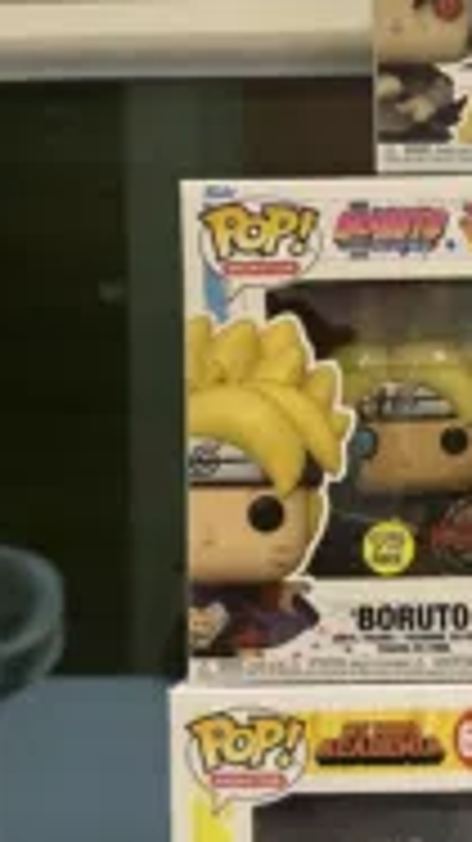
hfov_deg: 20.4
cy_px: 360
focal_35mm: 56
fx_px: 1248
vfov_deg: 37.2
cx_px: 521
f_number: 1.78
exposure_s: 1/56
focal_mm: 6.86
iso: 500
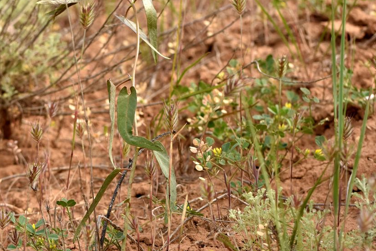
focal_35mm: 183
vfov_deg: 7.5
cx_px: 133
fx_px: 1912
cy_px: 76
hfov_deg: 11.2
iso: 250
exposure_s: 1/800
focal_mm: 72
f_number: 7.1
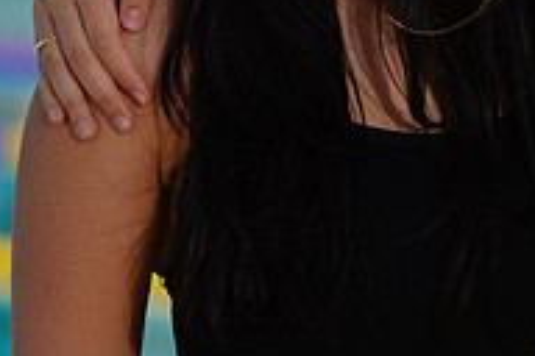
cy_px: -146
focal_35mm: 793
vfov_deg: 1.7
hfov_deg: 2.6
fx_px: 11784
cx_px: 440
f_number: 8
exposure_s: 1/200
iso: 50
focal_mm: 262
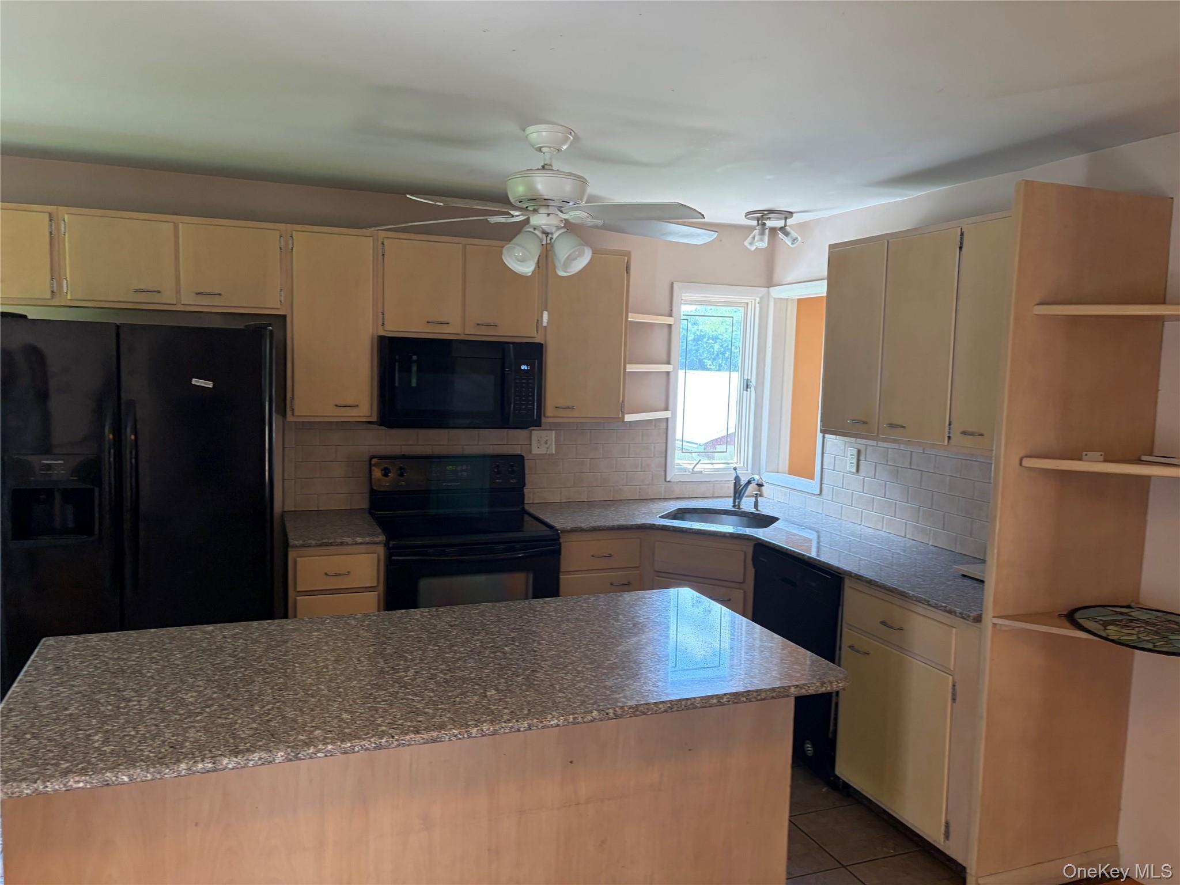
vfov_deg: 53.1
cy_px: 442
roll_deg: -1.0
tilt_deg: -3.7
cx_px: 590
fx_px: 886
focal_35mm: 26
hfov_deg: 67.3
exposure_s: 1/97
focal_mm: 5.96
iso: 125
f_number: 1.6
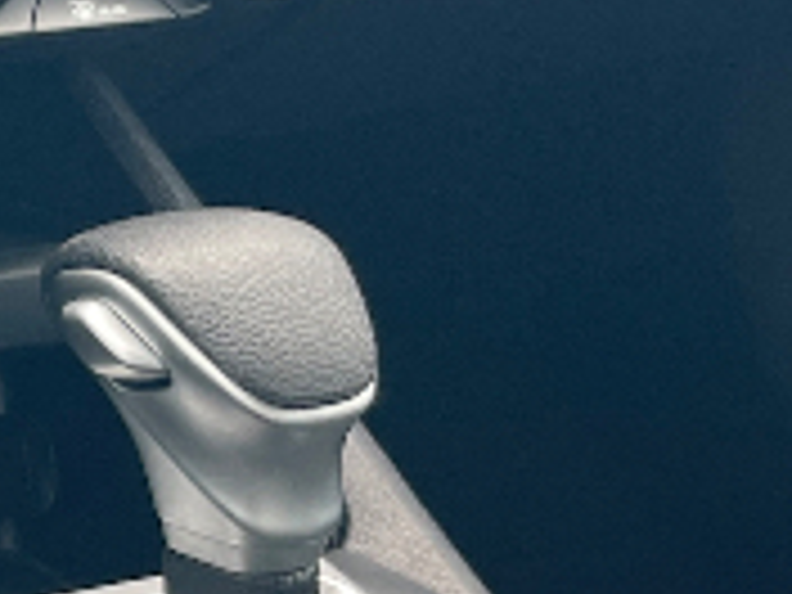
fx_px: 3455
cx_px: -1102
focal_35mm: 151
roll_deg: -1.8
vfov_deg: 9.8
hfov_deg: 11.0
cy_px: 162
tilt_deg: -20.2
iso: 32
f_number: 1.6
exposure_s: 1/121
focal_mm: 4.2
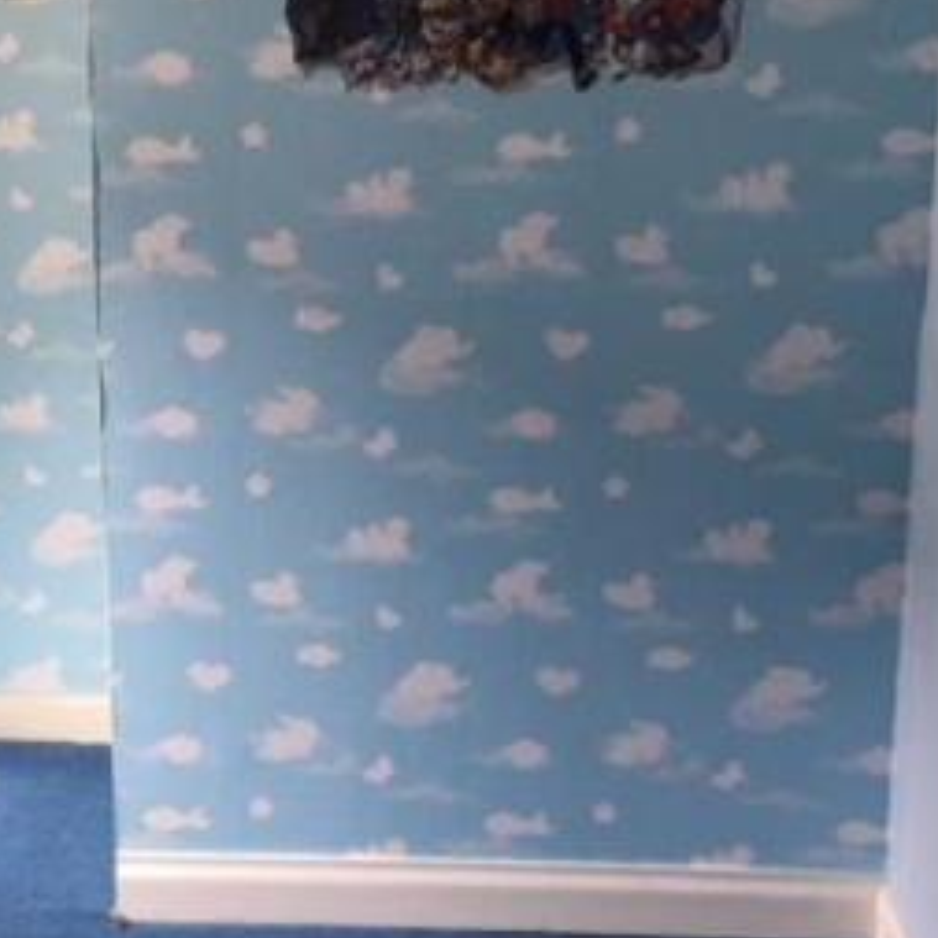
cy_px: 428
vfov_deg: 29.1
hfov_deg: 29.0
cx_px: 347
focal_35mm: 59
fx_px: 1809
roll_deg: +0.2
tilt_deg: -13.5
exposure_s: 1/33
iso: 50
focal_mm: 4.15
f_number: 2.2
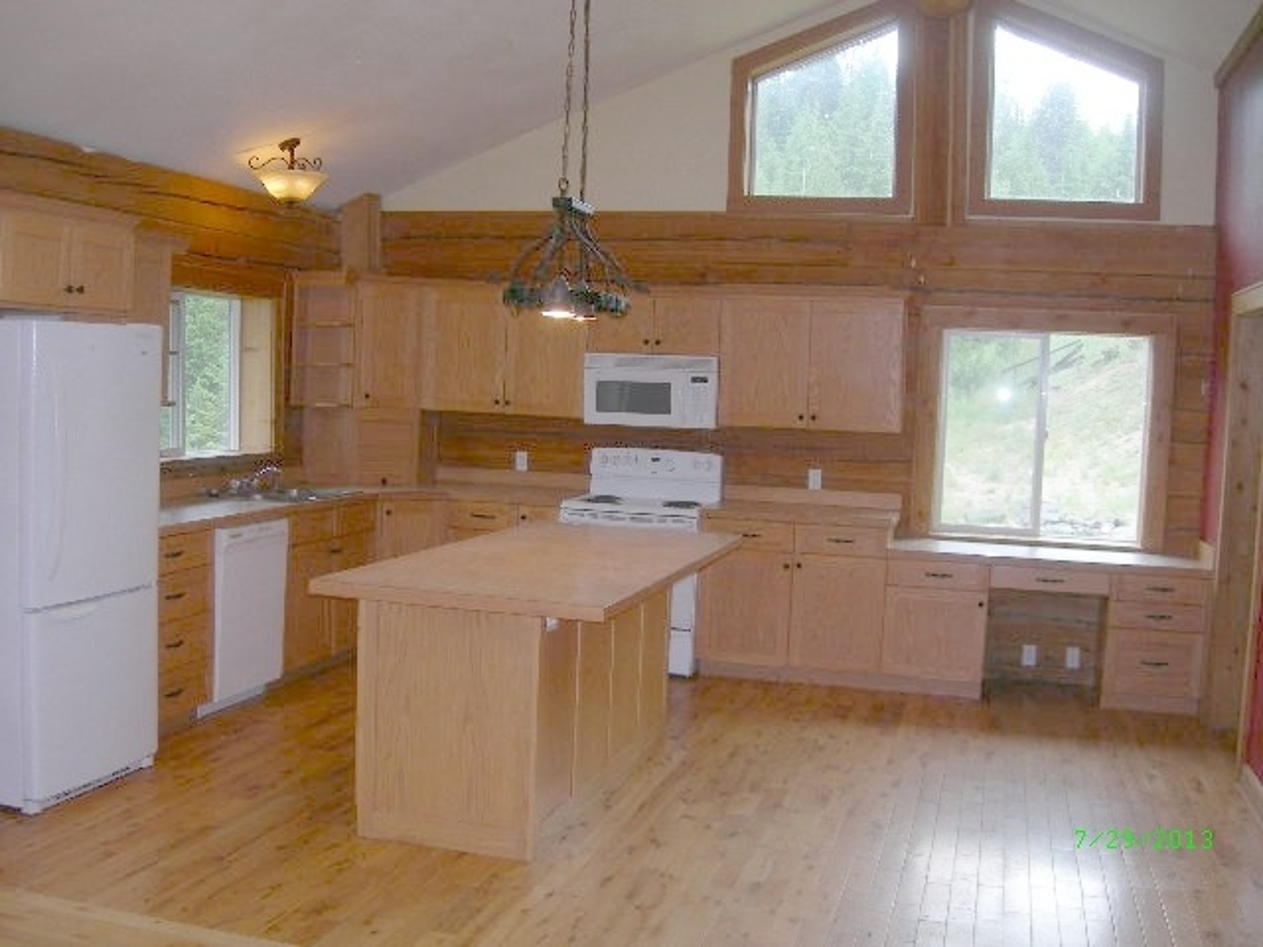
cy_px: 474
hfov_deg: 49.0
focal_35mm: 38
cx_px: 632
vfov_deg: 37.7
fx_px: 1386
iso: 50
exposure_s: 1/60.1
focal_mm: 7.8
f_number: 2.8
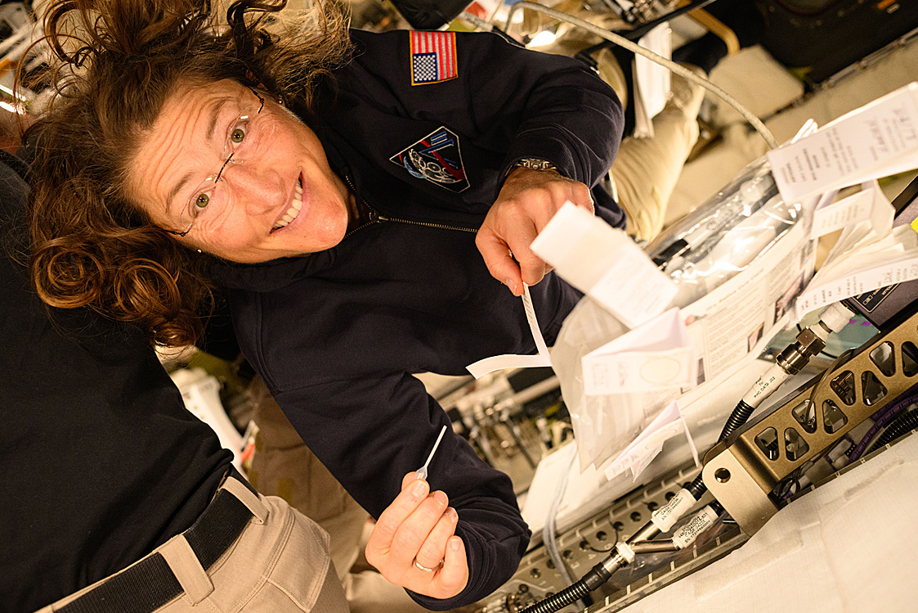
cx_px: 461
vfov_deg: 36.9
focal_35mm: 36
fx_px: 918
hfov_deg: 53.1
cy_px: 304
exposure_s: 1/100
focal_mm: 35
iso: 5000
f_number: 5
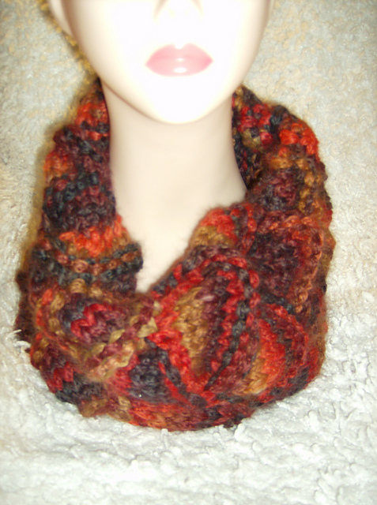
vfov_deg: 51.5
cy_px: 252
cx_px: 188
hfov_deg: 39.5
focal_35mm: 36
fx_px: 525
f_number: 2.8
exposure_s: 1/60
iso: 200
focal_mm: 6
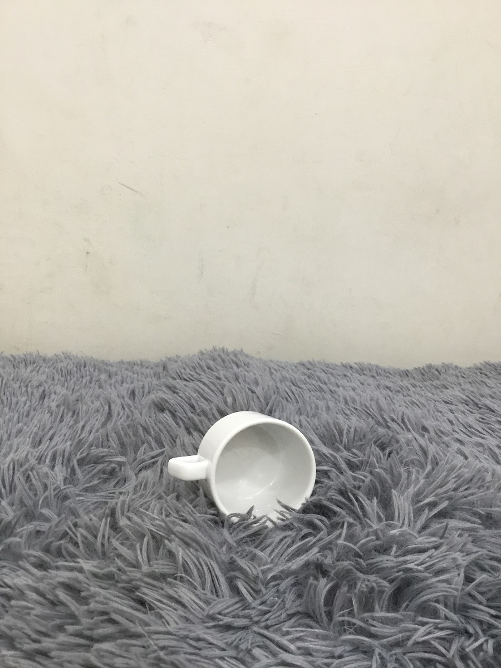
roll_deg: +1.0
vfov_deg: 58.4
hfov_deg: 45.4
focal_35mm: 31
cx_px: 250
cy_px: 334
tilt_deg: -16.5
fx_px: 598
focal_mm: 3.3
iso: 100
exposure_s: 1/33
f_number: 2.4
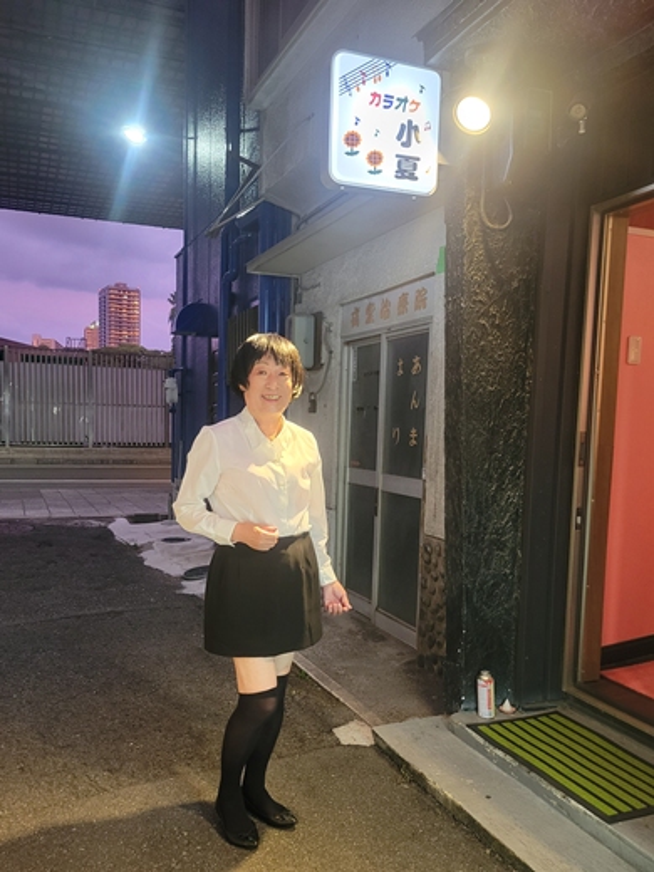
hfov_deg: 53.1
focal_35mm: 26
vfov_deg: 67.3
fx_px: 655
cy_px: 436
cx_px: 327
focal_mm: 5.4
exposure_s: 1/40
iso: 320
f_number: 1.8
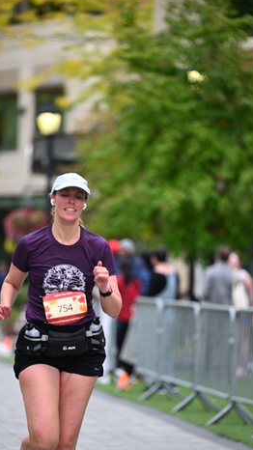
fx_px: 2804
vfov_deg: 9.2
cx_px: 96
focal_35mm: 235
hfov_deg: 5.2
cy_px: 260
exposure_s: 1/2000
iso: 640
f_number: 2.8
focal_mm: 190
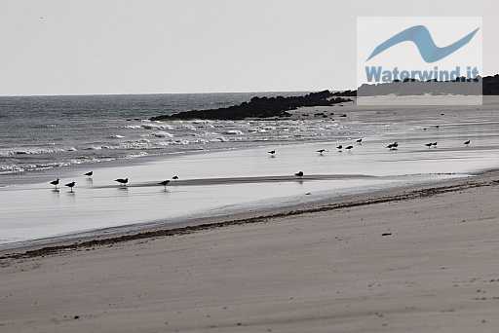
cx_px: 250
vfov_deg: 5.0
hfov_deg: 7.4
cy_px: 166
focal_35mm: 278
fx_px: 3848
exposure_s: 1/1600
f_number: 10
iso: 200
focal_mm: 185
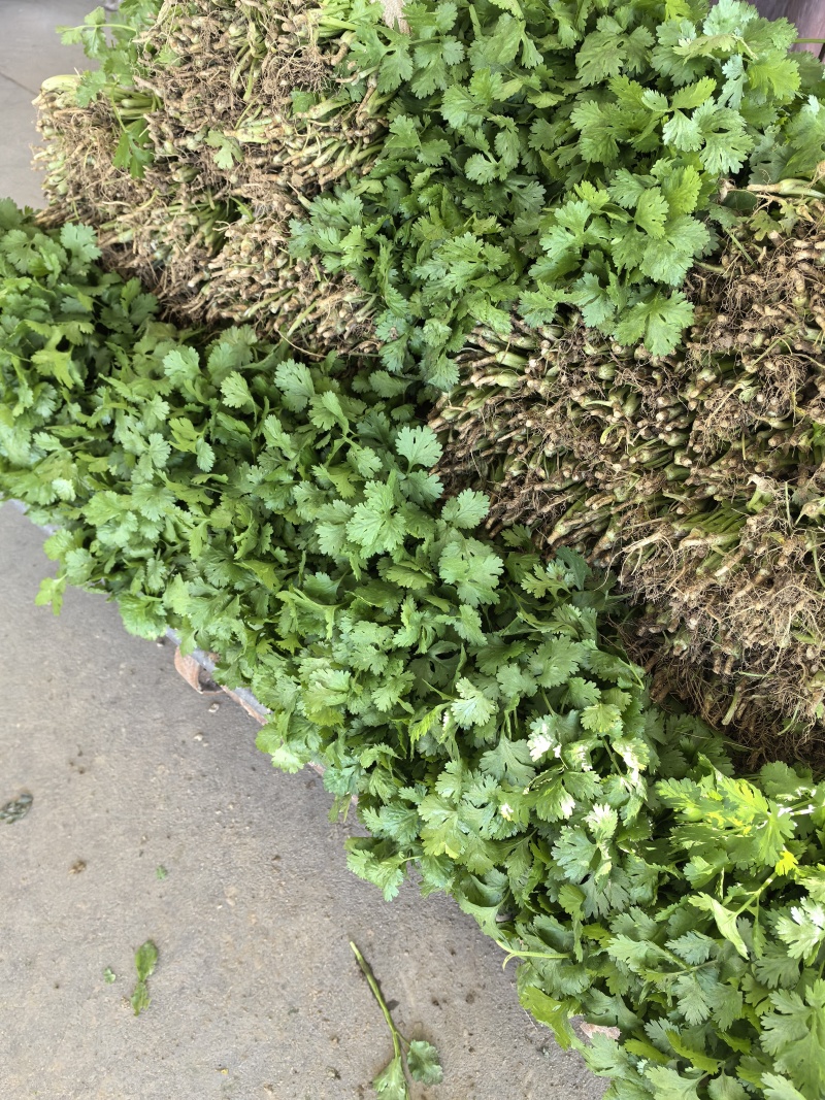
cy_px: 550
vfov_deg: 65.3
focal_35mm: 27
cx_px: 412
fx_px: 858
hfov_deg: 51.3
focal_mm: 5.75
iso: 200
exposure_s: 1/100
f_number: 2
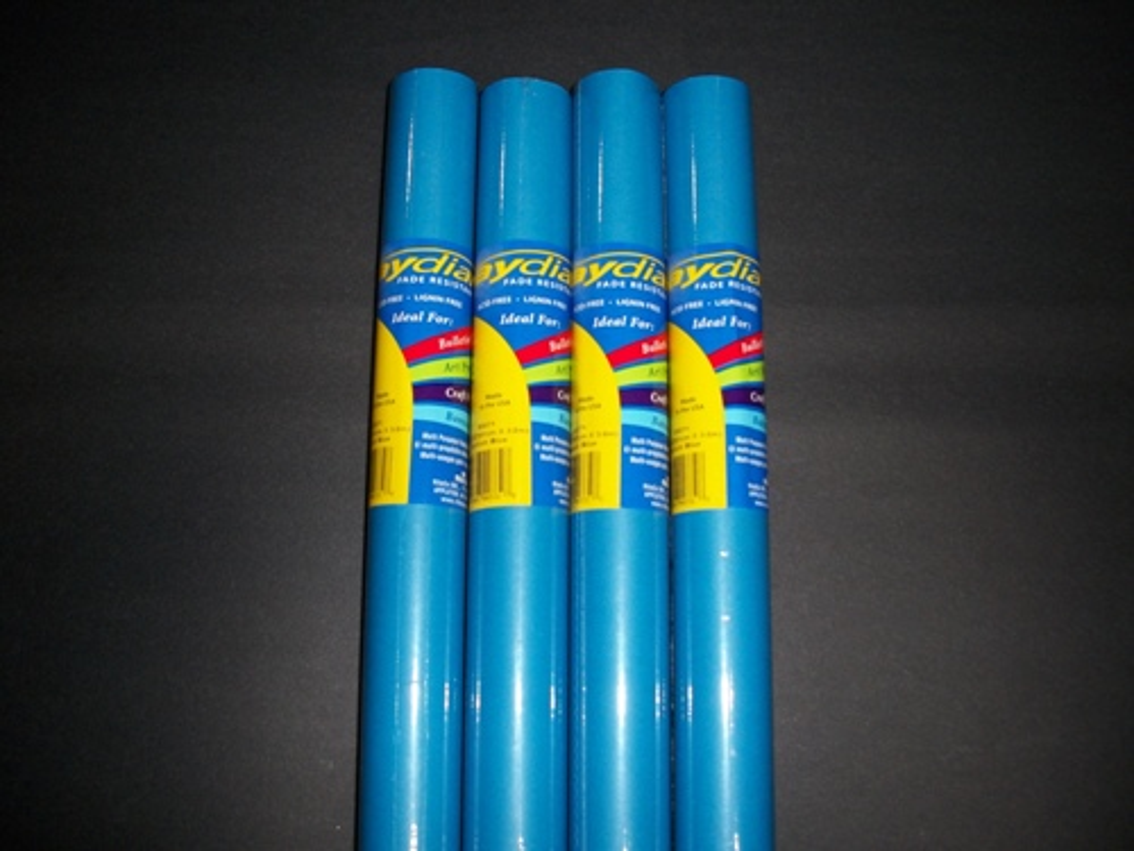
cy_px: 426
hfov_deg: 52.6
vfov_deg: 40.7
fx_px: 1147
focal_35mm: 35
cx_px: 567
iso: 200
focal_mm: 6.3
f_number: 3.1
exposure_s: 1/125
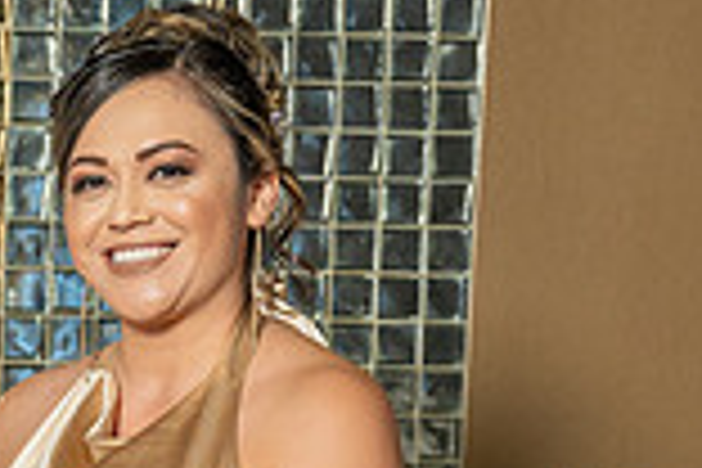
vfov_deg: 8.4
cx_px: -346
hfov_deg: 12.2
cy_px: 722
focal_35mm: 160
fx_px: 3120
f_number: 5.6
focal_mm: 43
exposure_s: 1/125
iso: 640
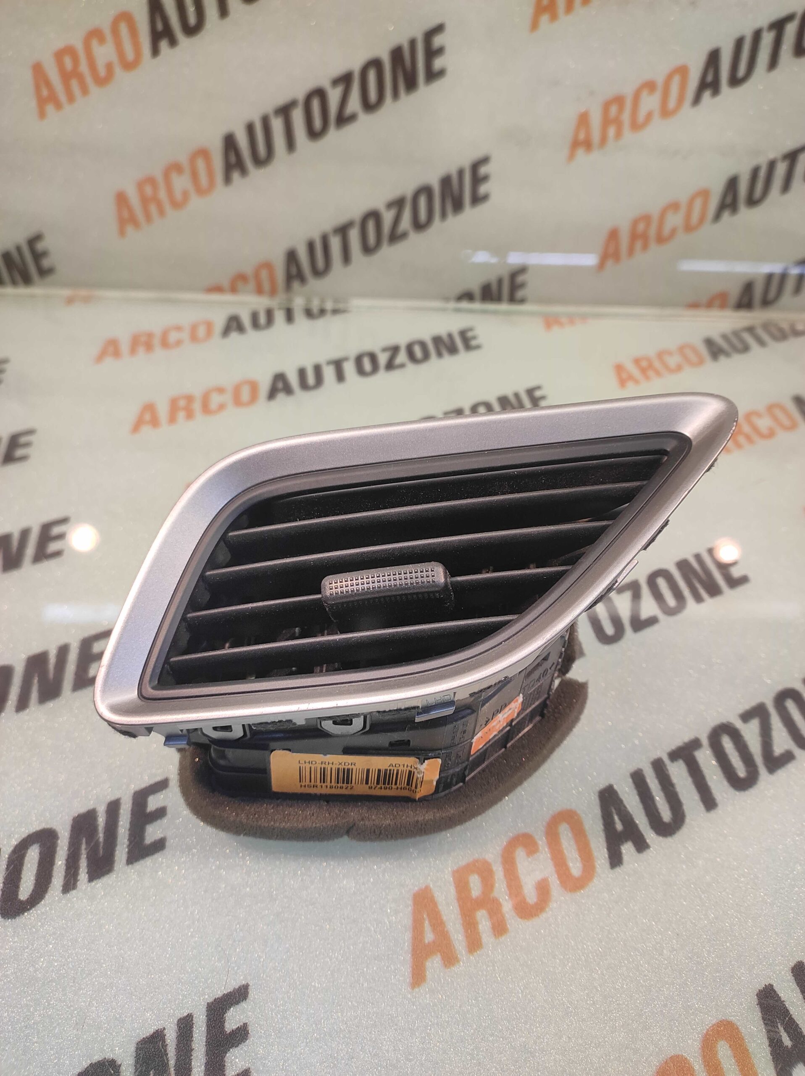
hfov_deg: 74.7
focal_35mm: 17
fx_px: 528
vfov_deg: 91.1
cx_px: 402
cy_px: 538
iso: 158
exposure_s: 1/33
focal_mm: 4.74
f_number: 1.79
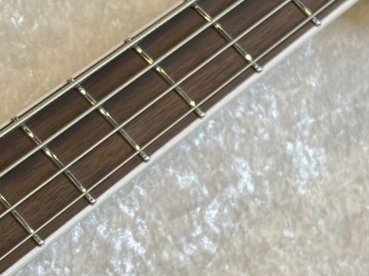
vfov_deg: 9.0
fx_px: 1747
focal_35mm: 164
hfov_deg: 12.0
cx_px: 61
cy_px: 181
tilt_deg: -61.2
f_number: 1.6
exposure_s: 1/60
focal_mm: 5.96
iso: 80
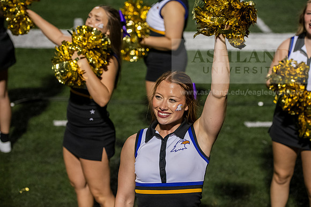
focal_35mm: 86
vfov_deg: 15.9
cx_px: 156
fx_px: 743
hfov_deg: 23.6
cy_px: 104
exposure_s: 1/640
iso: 4000
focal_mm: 86
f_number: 3.5
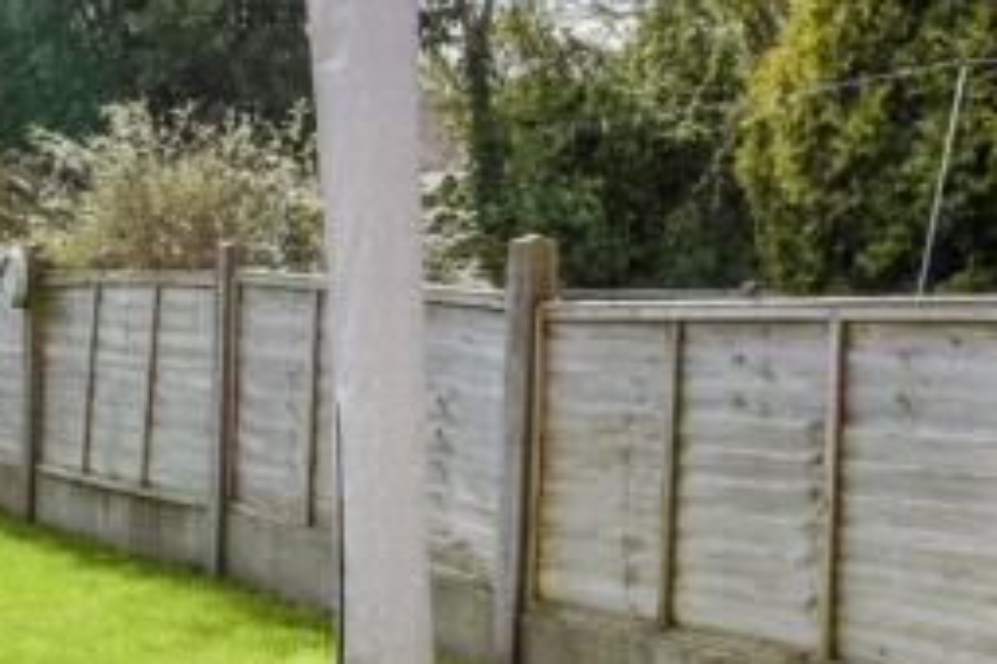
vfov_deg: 17.7
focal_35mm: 77
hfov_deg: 25.6
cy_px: 350
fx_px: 2132
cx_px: 127
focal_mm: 20
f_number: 8
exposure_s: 1/320
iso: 200
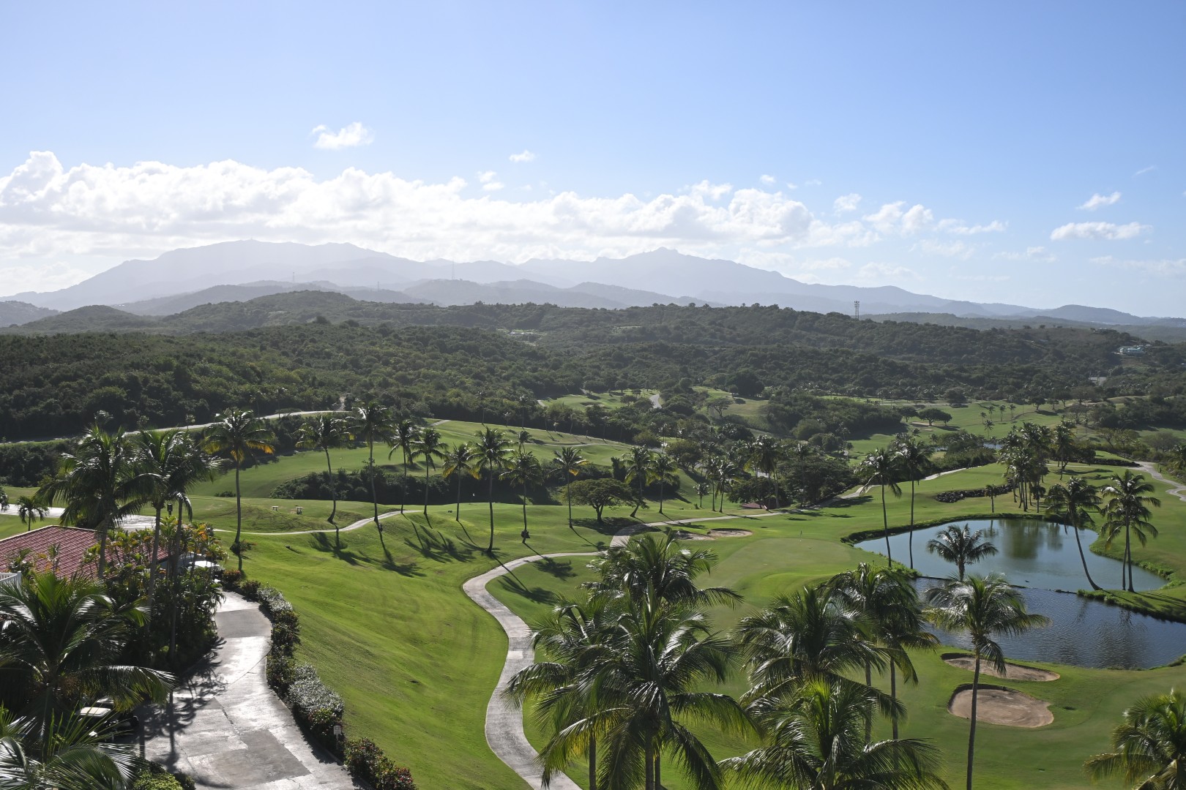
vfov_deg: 36.2
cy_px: 395
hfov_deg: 52.2
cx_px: 593
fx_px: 1211
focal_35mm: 37
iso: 160
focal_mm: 24.5
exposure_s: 1/400
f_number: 11
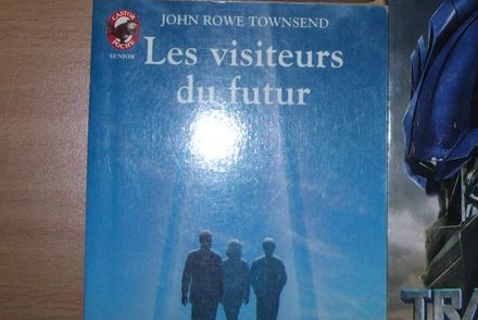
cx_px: 446
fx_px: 1129
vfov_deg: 15.9
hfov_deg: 23.2
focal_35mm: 85
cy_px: 22
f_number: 2.7
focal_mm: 6
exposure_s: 1/64
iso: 80
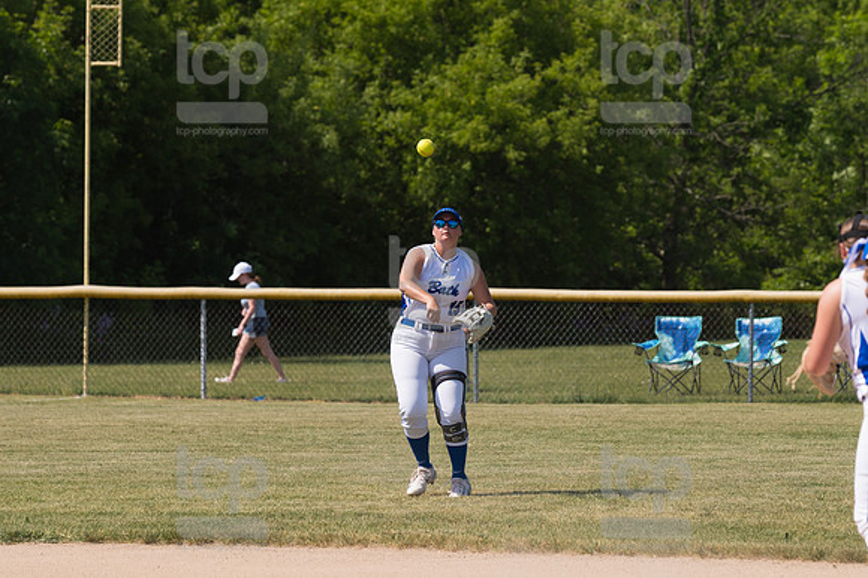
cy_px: 289
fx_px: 6867
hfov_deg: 7.2
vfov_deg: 4.8
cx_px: 434
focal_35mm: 285
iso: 250
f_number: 5.6
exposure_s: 1/1600
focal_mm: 190
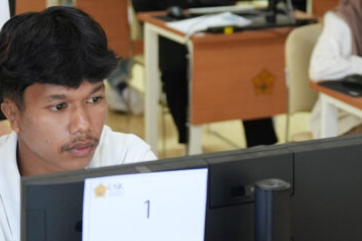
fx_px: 1036
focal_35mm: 103
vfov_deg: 13.3
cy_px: 88
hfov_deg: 19.8
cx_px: 213
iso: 640
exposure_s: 1/50
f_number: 2.8
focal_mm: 33
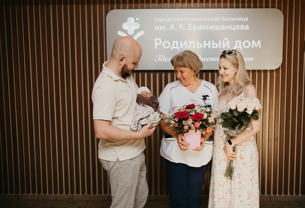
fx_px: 308
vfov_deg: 37.3
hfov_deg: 52.5
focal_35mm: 36
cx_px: 173
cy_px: 93
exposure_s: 1/160
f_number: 4
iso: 160
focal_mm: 32
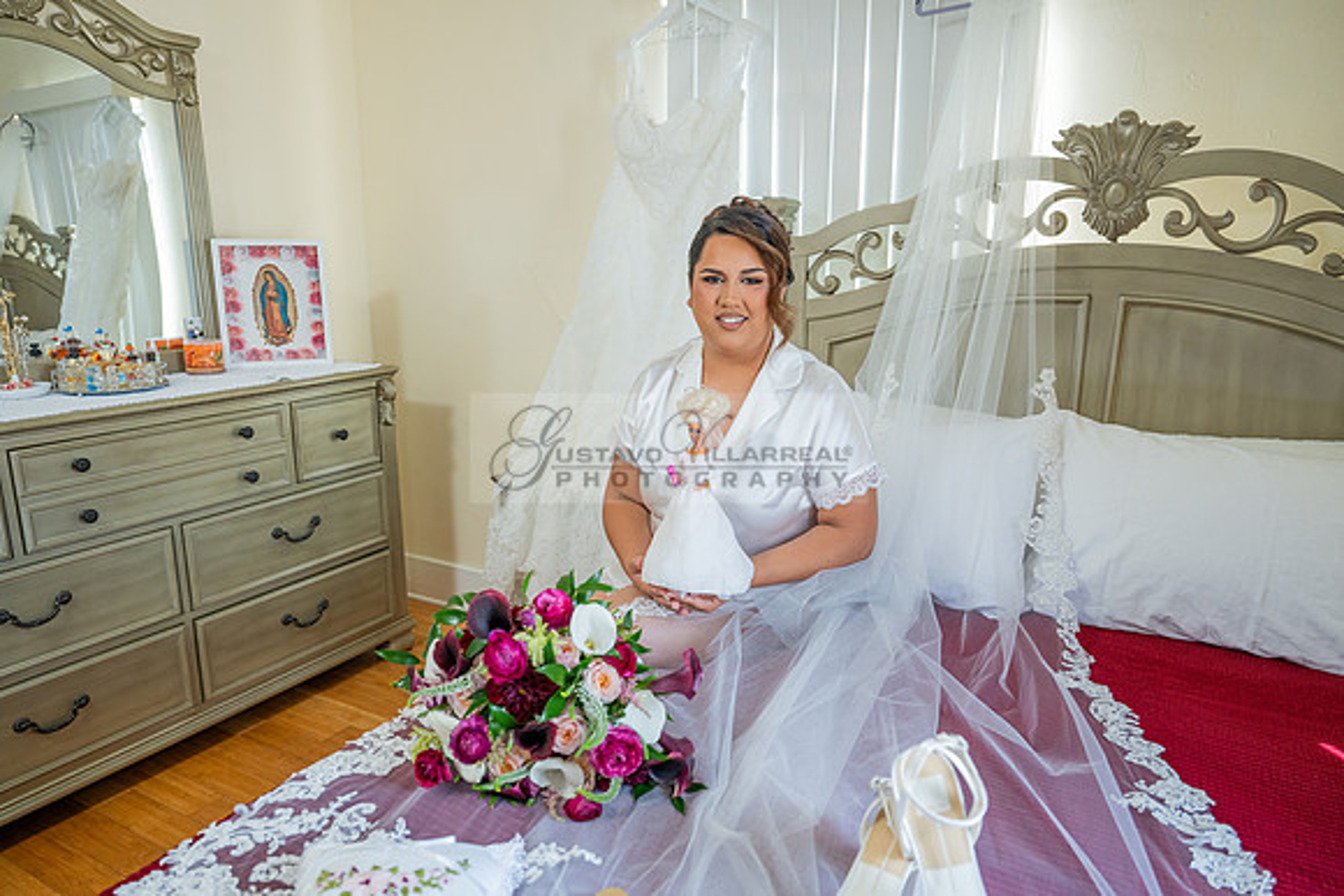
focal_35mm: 24
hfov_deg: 73.7
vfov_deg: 53.2
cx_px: 672
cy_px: 448
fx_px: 896
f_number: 3.2
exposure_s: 1/200
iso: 640
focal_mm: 24
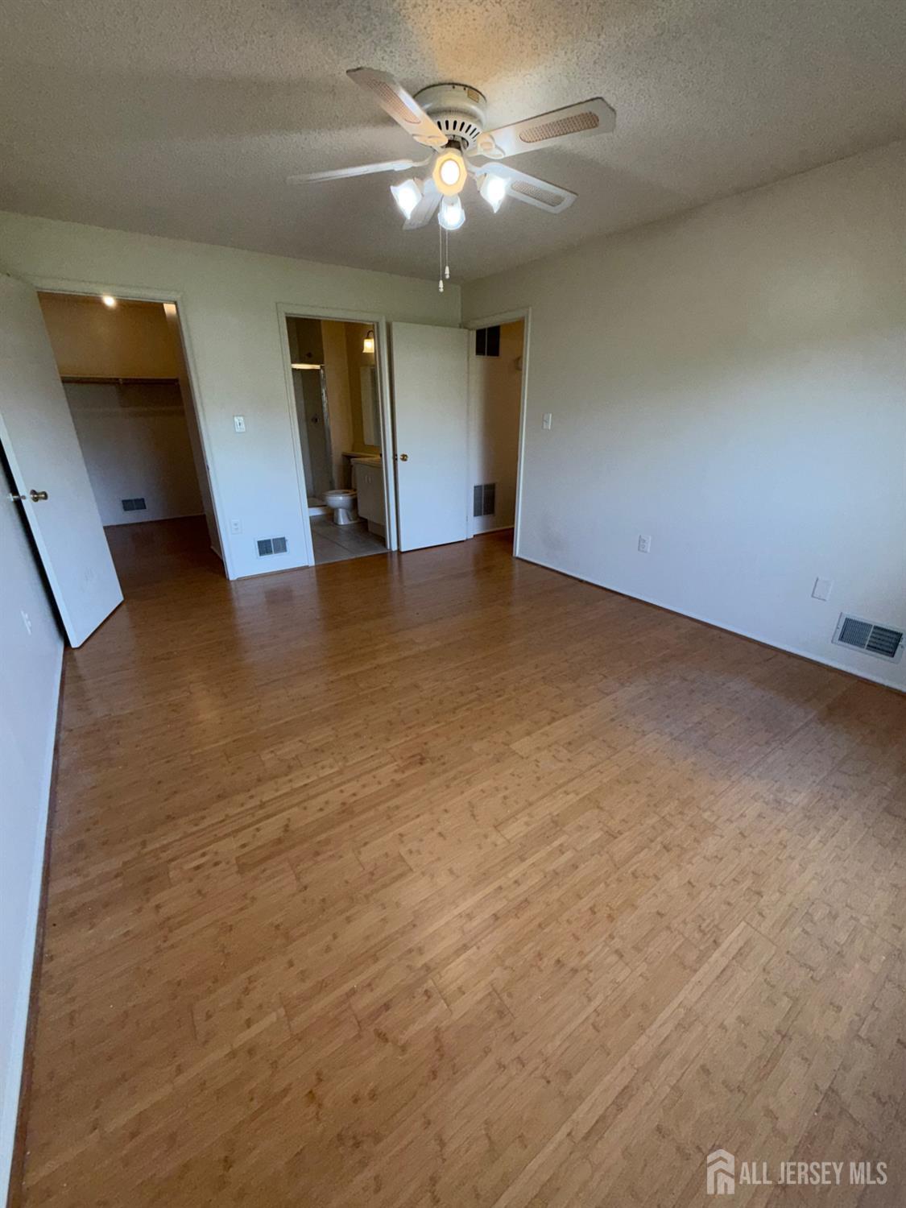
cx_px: 453
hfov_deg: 85.7
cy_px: 604
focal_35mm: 14
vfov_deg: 102.1
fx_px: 489
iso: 80
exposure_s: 1/120
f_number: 2.2
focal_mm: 2.22
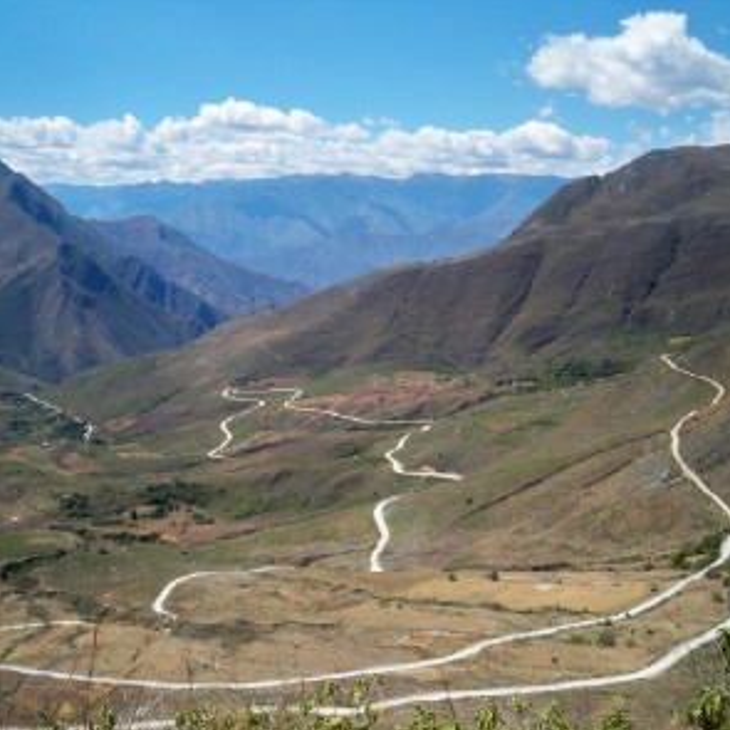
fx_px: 1002
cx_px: 374
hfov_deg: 40.0
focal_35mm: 42
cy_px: 369
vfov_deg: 40.0
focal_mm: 6.3
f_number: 4.7
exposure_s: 1/500
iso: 80
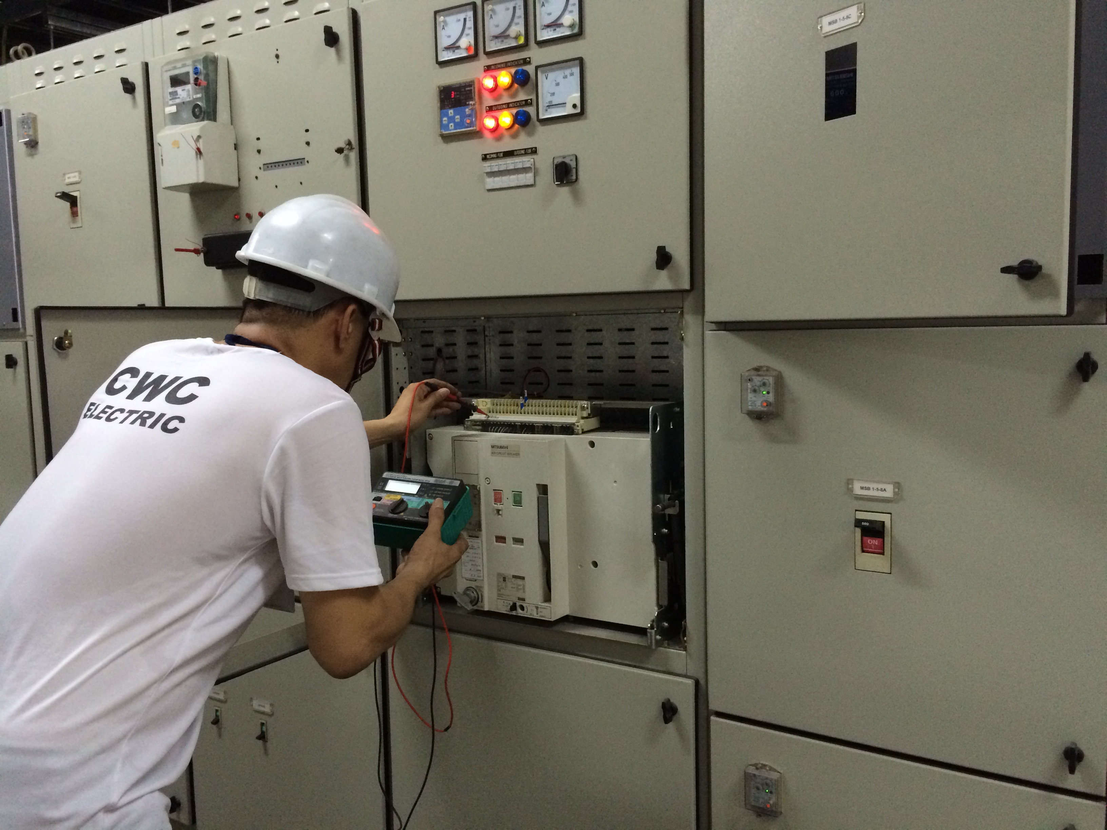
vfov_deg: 48.2
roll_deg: +0.0
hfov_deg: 61.7
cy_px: 415
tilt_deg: -7.0
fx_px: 927
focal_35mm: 29
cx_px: 554
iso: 320
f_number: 2.2
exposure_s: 1/33
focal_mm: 4.15
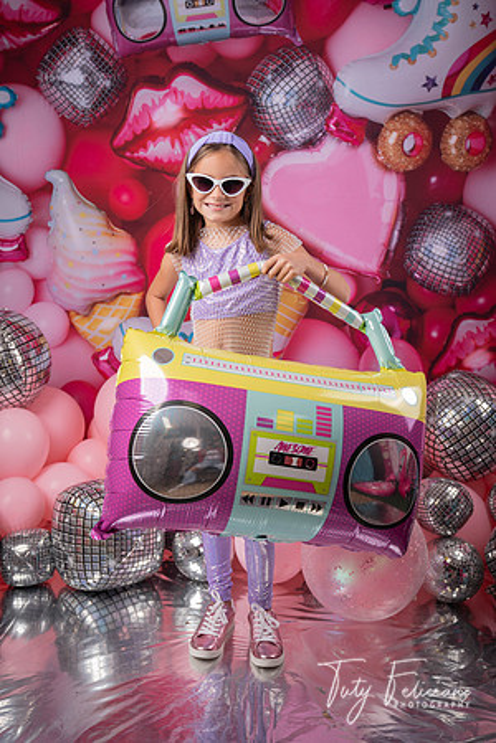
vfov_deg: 50.7
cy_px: 372
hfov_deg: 35.1
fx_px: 785
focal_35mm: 38
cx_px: 248
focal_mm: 38
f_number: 4
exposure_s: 1/100
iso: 64
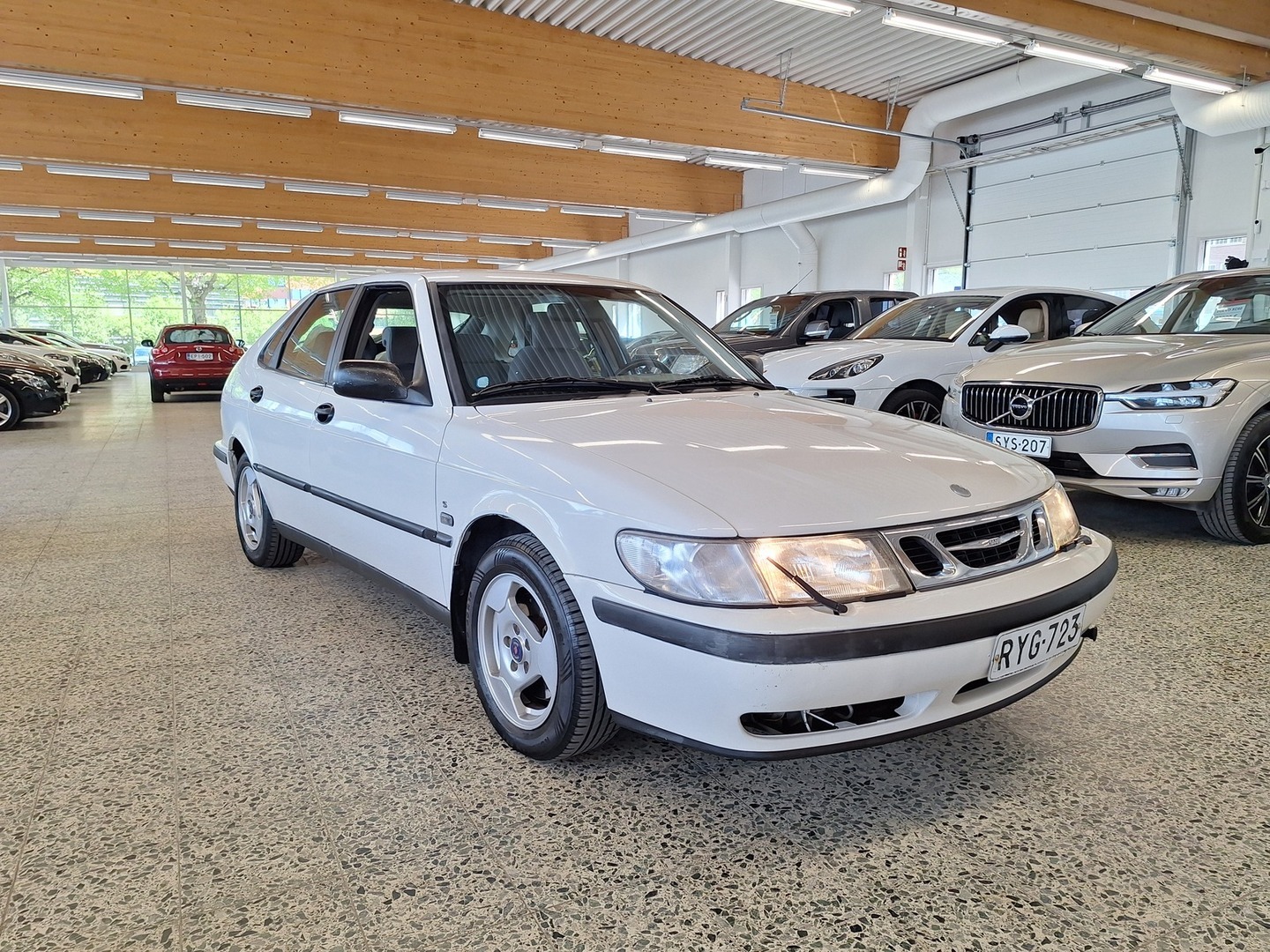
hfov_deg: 73.9
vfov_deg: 58.9
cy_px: 476
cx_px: 635
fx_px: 844
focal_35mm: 23
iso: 40
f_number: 1.8
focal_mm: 5.54
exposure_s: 1/134
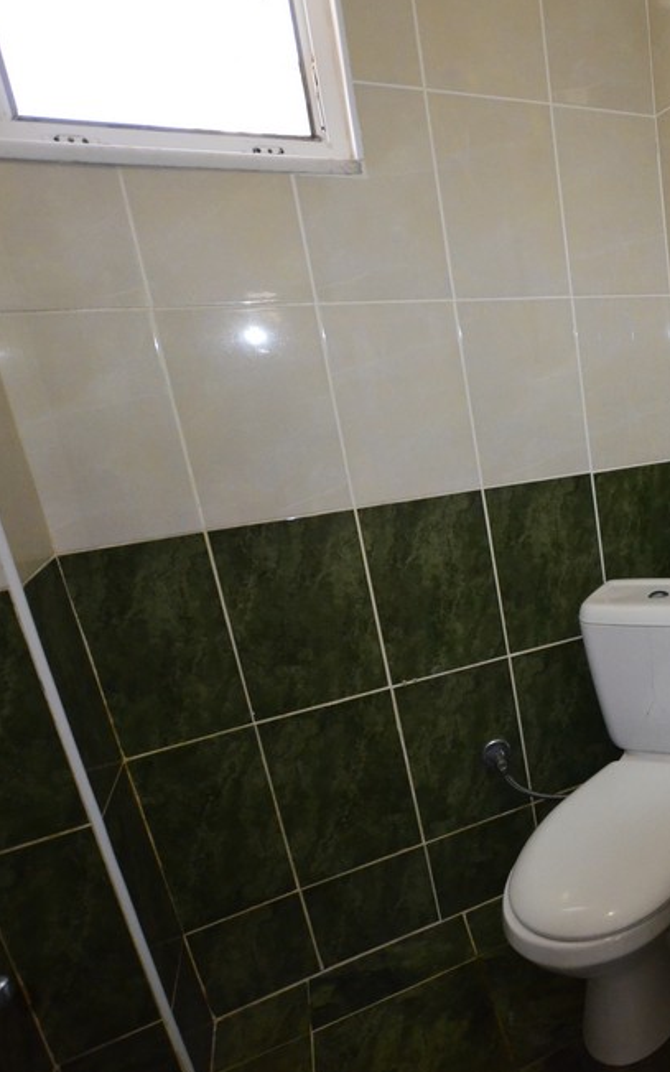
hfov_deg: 40.0
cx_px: 761
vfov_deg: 74.8
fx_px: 701
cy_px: 522
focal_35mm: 24
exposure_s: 1/200
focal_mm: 10
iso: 2800
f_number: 5.6
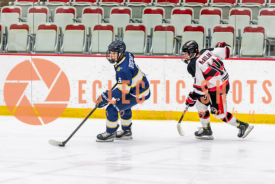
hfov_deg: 8.8
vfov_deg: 5.9
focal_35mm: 233
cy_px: 99
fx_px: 1777
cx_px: 117
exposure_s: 1/640
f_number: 2.8
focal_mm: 110
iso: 3200
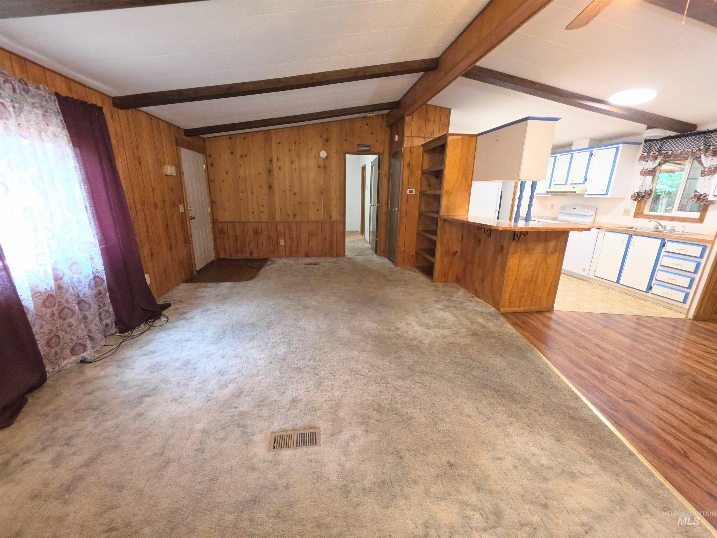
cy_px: 269
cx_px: 358
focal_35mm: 13
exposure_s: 1/60
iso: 200
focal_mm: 2.2
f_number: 1.9
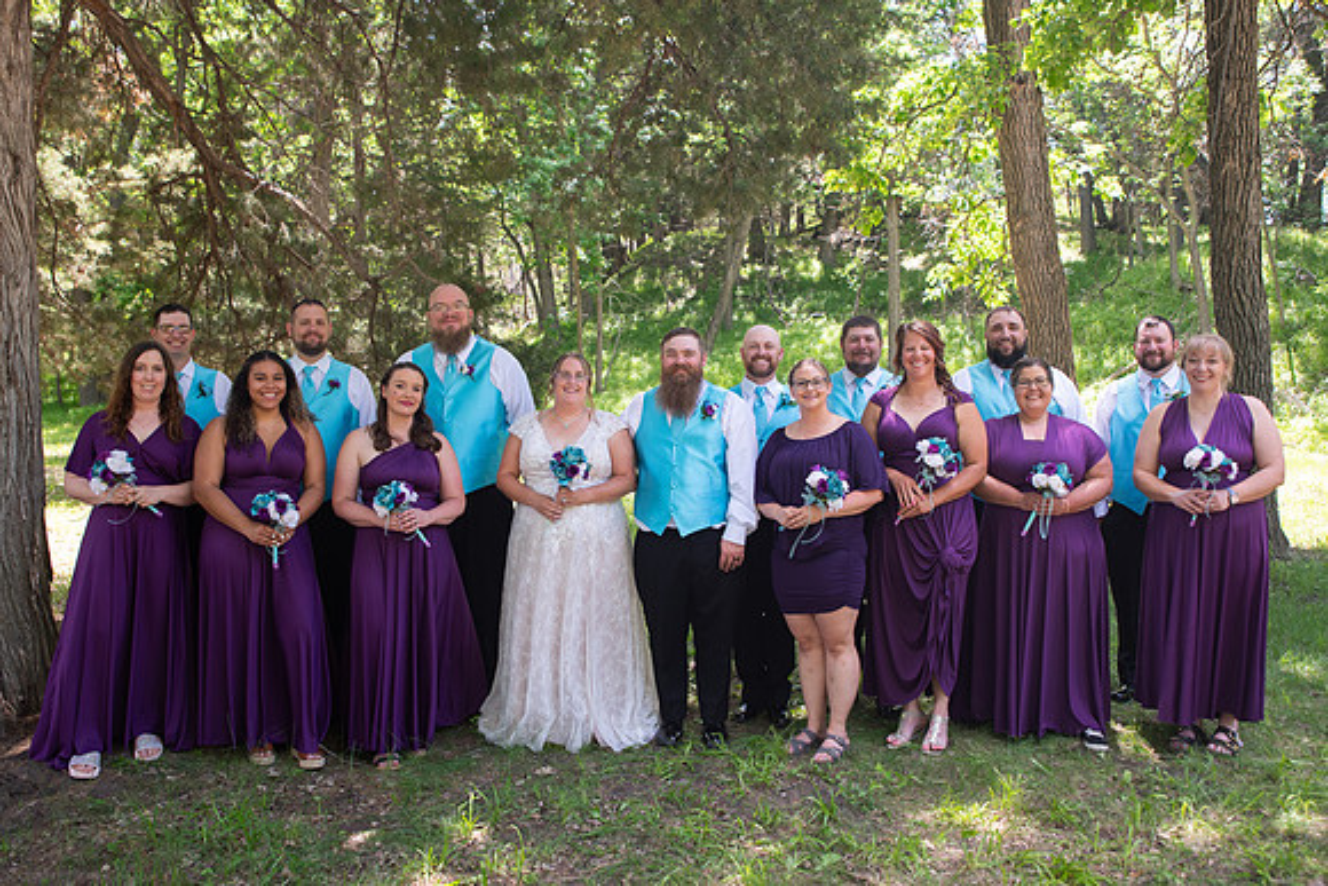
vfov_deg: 45.6
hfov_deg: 64.4
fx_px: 1054
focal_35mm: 29
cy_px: 447
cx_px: 657
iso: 250
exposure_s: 1/125
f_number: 5
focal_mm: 24
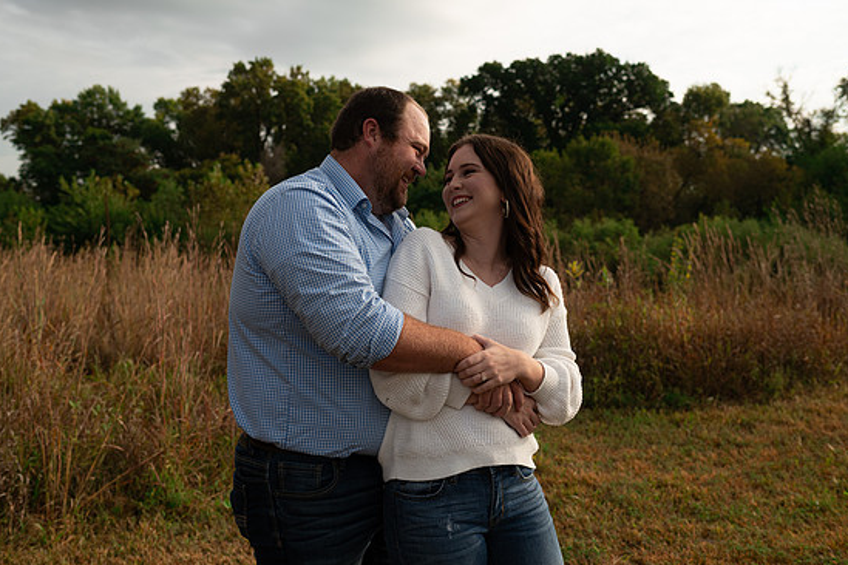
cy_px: 272
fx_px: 871
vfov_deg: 35.9
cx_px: 426
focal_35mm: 37
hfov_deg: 51.9
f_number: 5
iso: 100
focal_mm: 35
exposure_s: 1/640
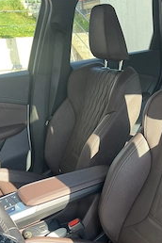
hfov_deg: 31.5
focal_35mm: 42
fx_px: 283
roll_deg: +2.4
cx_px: 117
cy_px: 187
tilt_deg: -29.1
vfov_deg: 44.6
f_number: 1.5
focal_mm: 5.7
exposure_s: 1/198
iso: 40
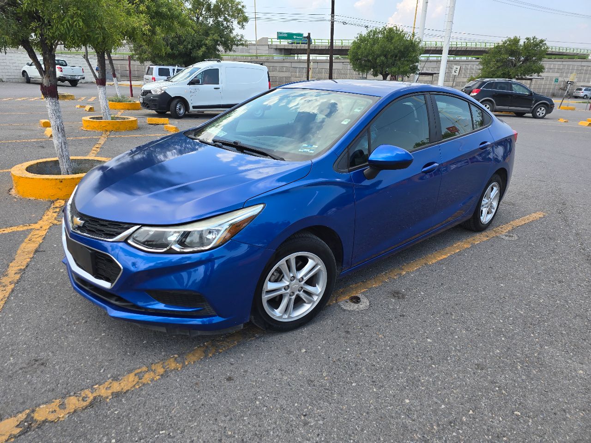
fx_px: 393
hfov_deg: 73.9
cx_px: 296
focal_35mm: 23
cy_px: 222
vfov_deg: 58.9
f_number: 1.7
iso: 12
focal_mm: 6.3
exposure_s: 1/262
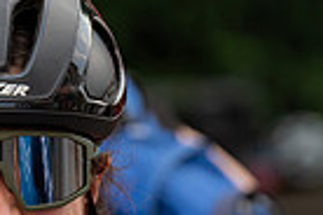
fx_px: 5580
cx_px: 21
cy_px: 261
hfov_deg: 3.3
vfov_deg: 2.2
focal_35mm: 622
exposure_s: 1/1250
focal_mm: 148
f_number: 4.5
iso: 500
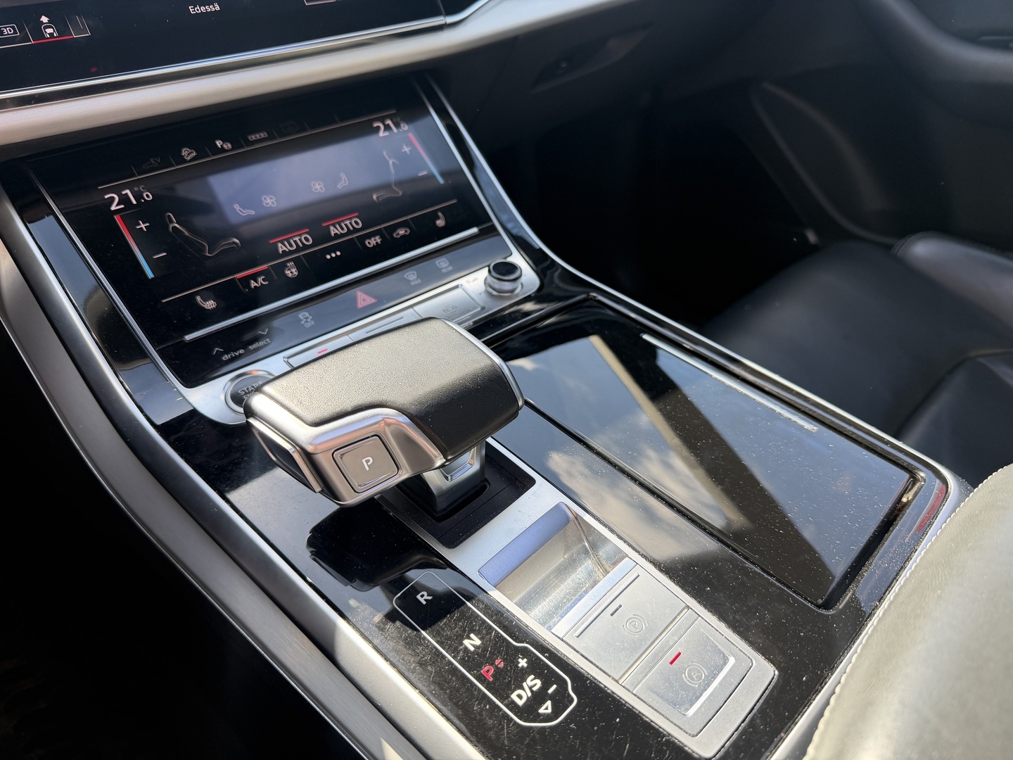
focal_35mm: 24
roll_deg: +2.7
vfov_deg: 56.8
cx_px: 506
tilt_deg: -35.7
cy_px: 380
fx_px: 702
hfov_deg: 71.6
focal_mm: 6.76
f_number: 1.78
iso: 100
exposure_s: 1/370
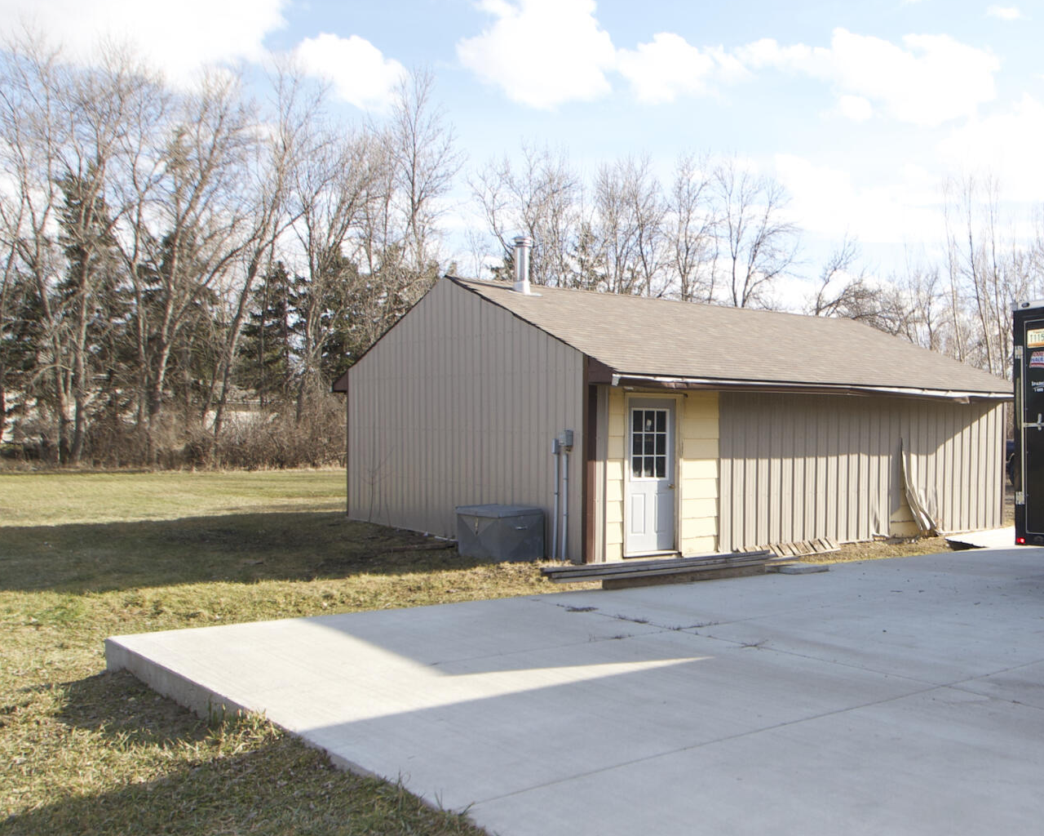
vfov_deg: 44.5
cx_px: 840
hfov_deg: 50.8
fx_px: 1020
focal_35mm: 33
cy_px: 458
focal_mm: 10
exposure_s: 1/200
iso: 100
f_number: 6.3
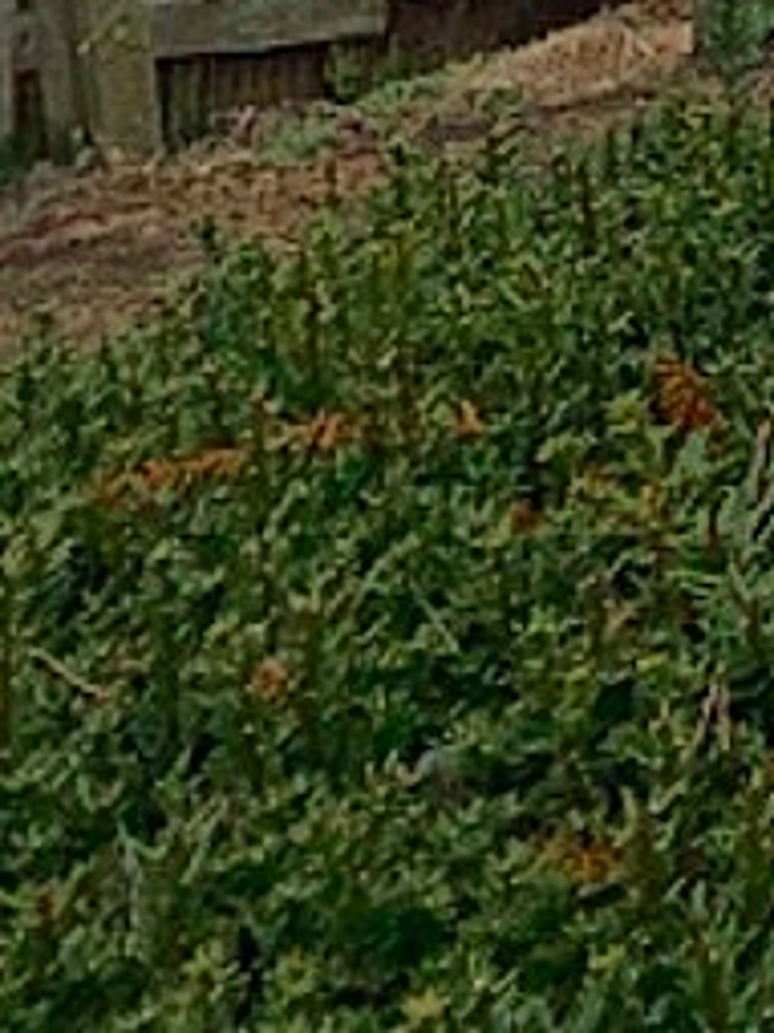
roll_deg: +1.1
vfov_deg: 10.2
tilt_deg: +10.3
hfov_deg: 8.3
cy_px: -1884
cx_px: 2259
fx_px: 4565
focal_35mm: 153
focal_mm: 4.25
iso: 25
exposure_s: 1/2309
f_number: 1.8
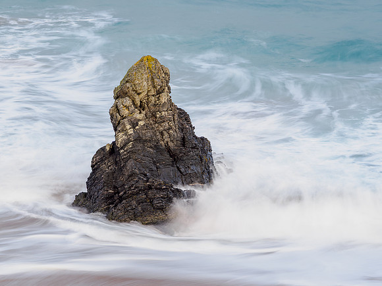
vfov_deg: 6.7
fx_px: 2434
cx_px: 173
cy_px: 123
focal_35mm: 221
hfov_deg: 9.0
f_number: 7.1
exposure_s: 1
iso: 200
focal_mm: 97
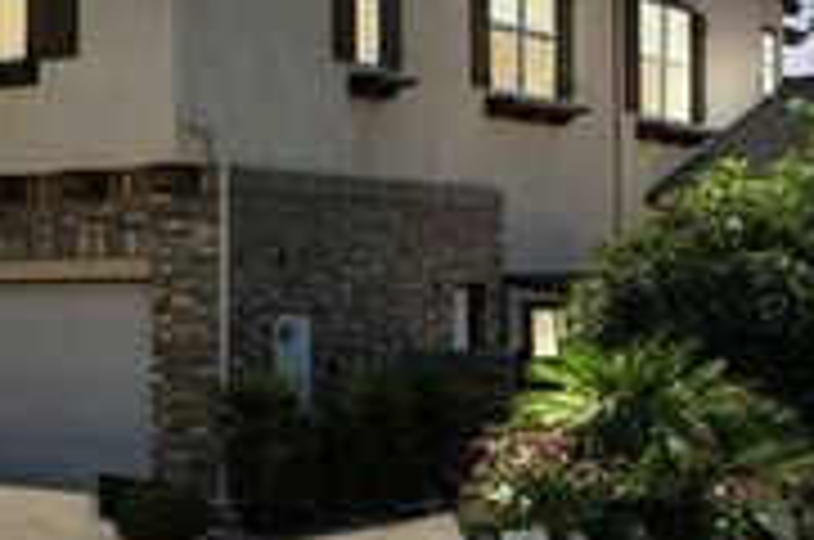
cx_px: -585
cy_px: 272
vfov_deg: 17.4
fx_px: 1761
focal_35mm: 78
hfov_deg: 20.1
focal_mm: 8.4
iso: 100
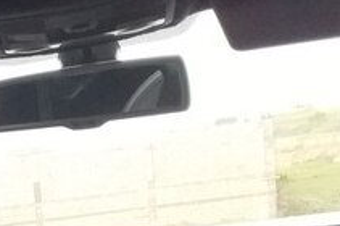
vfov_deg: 12.5
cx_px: -156
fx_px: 952
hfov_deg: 18.2
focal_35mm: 101
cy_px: 382
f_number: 2.2
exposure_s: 1/50
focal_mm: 3.3
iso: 100
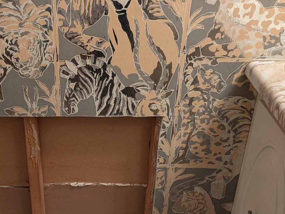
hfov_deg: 35.3
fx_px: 437
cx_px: 67
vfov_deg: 27.0
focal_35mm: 53
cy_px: 170
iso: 100
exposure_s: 1/24
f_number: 1.7
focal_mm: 4.53
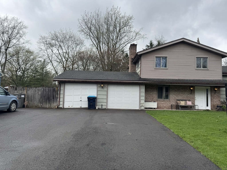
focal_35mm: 24
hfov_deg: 71.6
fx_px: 157
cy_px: 85
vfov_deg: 56.8
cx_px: 114
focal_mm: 6.76
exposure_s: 1/1869
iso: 80
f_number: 1.78
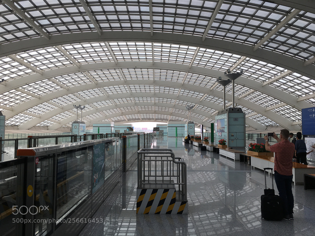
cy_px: 118
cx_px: 158
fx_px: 264
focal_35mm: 29
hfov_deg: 61.7
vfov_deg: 48.2
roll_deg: -0.3
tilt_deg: +3.9
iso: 25
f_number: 2.2
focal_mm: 4.15
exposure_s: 1/281
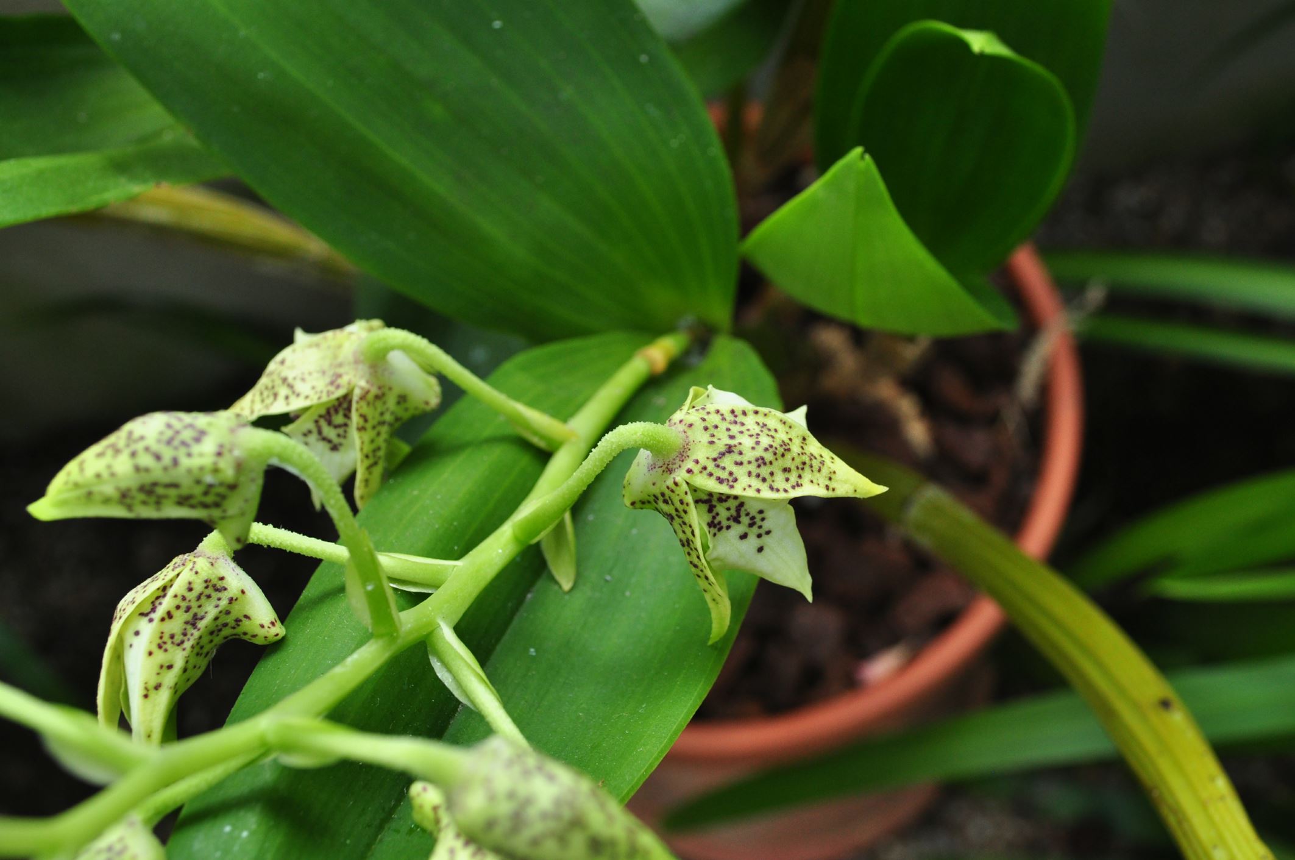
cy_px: 430
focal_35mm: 44
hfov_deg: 45.0
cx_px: 648
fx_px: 1563
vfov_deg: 30.8
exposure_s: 1/100
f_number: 8
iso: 400
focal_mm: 29
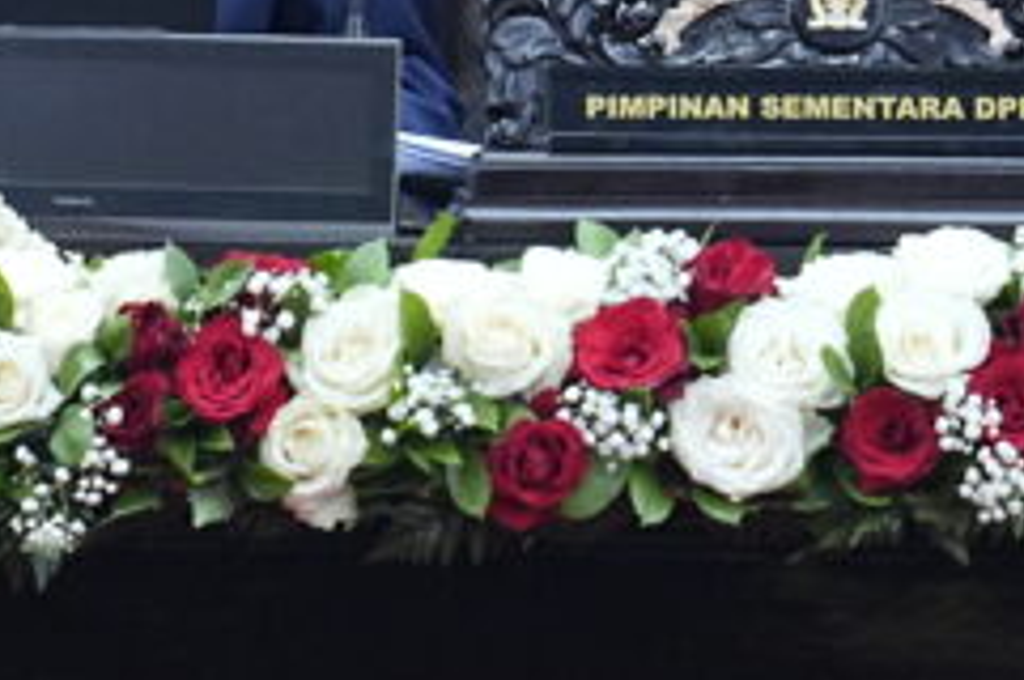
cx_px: 391
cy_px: -319
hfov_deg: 1.1
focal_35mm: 1916
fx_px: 54426
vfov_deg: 0.7
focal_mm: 600
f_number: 6.3
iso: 5000
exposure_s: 1/100
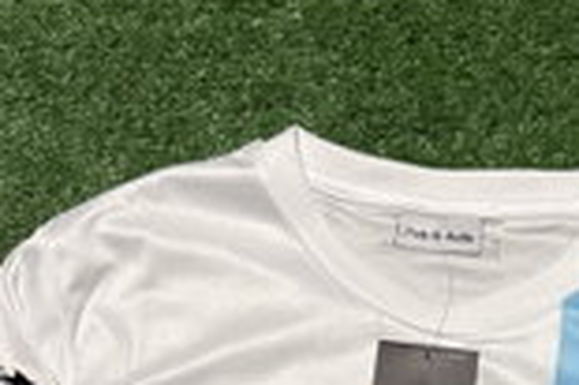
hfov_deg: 21.8
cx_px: 388
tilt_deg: -82.0
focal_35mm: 93
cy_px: 798
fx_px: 1494
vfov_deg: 12.6
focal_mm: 5.96
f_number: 1.6
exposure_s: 1/50
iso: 200
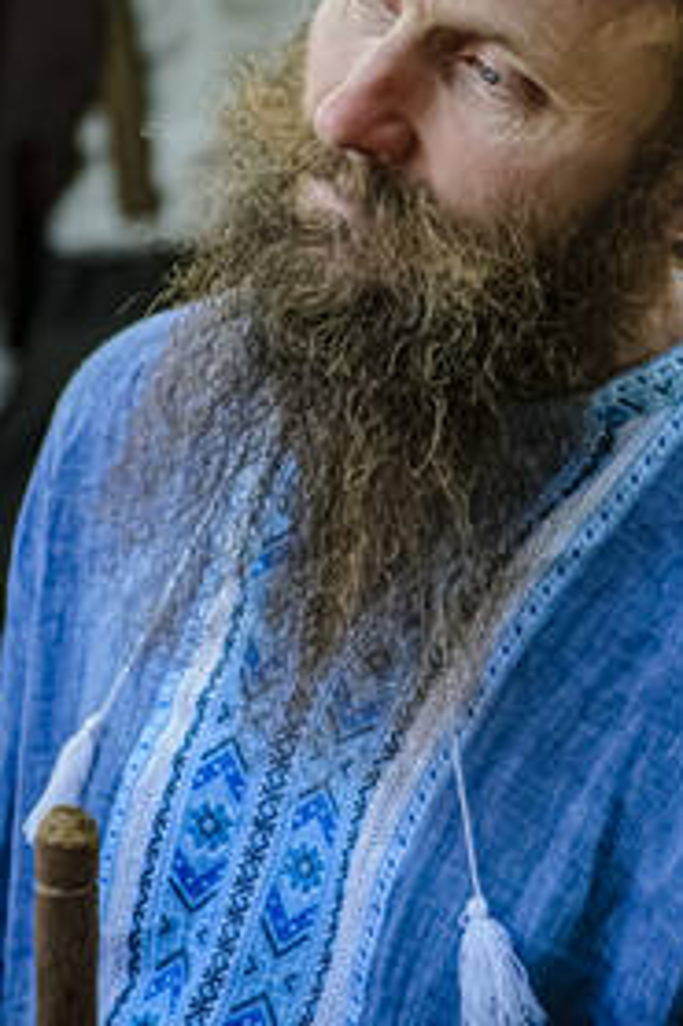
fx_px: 9227
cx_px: 522
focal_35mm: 324
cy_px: 317
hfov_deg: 4.2
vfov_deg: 6.4
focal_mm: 125
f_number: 4.8
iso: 2200
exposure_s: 1/500
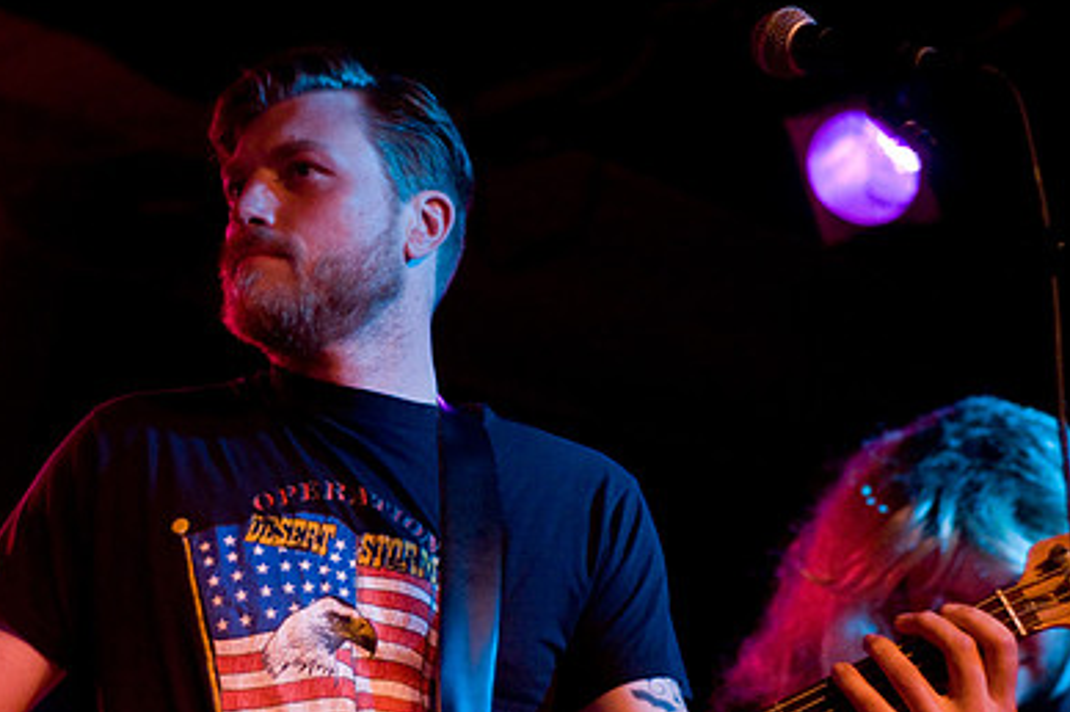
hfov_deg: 18.2
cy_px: 446
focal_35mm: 112
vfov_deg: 12.2
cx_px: 342
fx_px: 3326
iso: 1000
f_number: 1.8
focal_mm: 50
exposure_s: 1/40
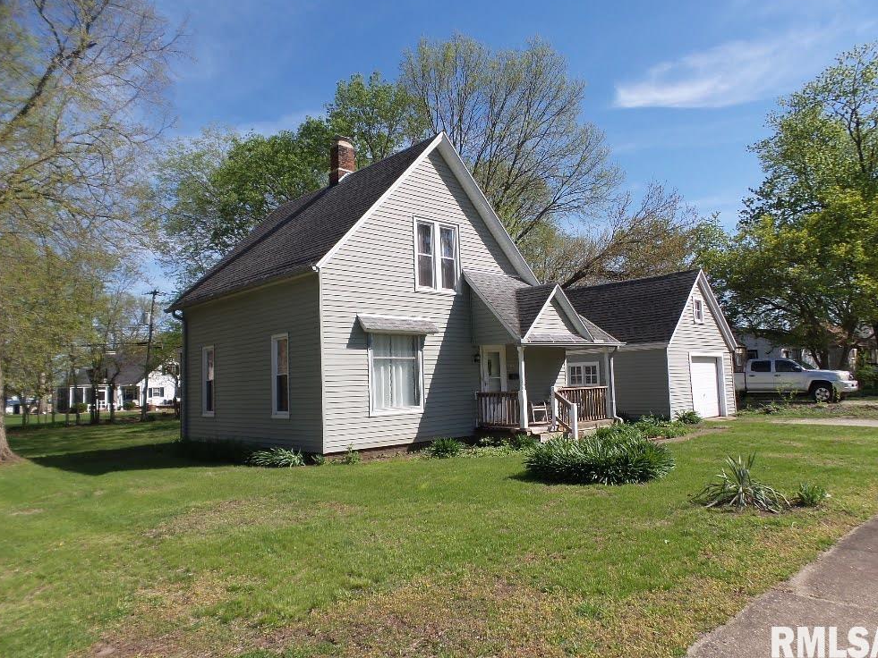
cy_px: 329
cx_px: 449
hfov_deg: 71.6
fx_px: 609
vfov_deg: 56.8
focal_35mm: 24
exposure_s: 1/1000
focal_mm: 4.1
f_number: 3.5
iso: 100
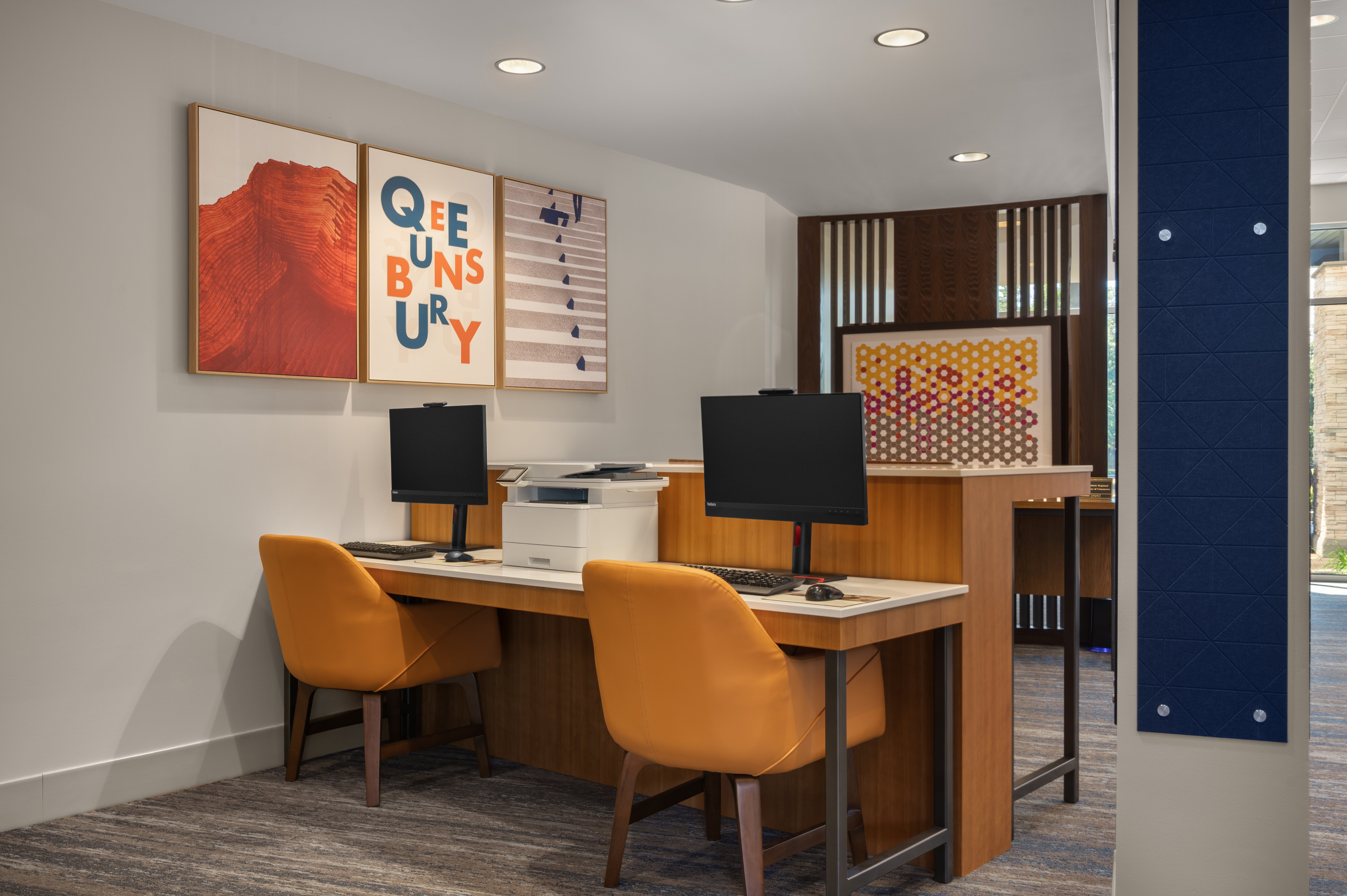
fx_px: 1122
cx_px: 674
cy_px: 448
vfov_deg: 43.5
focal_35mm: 30
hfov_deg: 62.0
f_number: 10
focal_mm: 30
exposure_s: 1/20
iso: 100
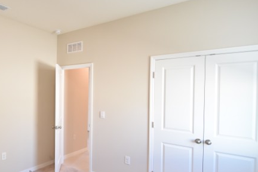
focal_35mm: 25
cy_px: 93
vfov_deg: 51.2
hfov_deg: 68.2
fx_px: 179
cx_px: 74
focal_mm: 10
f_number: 3.5
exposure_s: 1/60
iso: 800
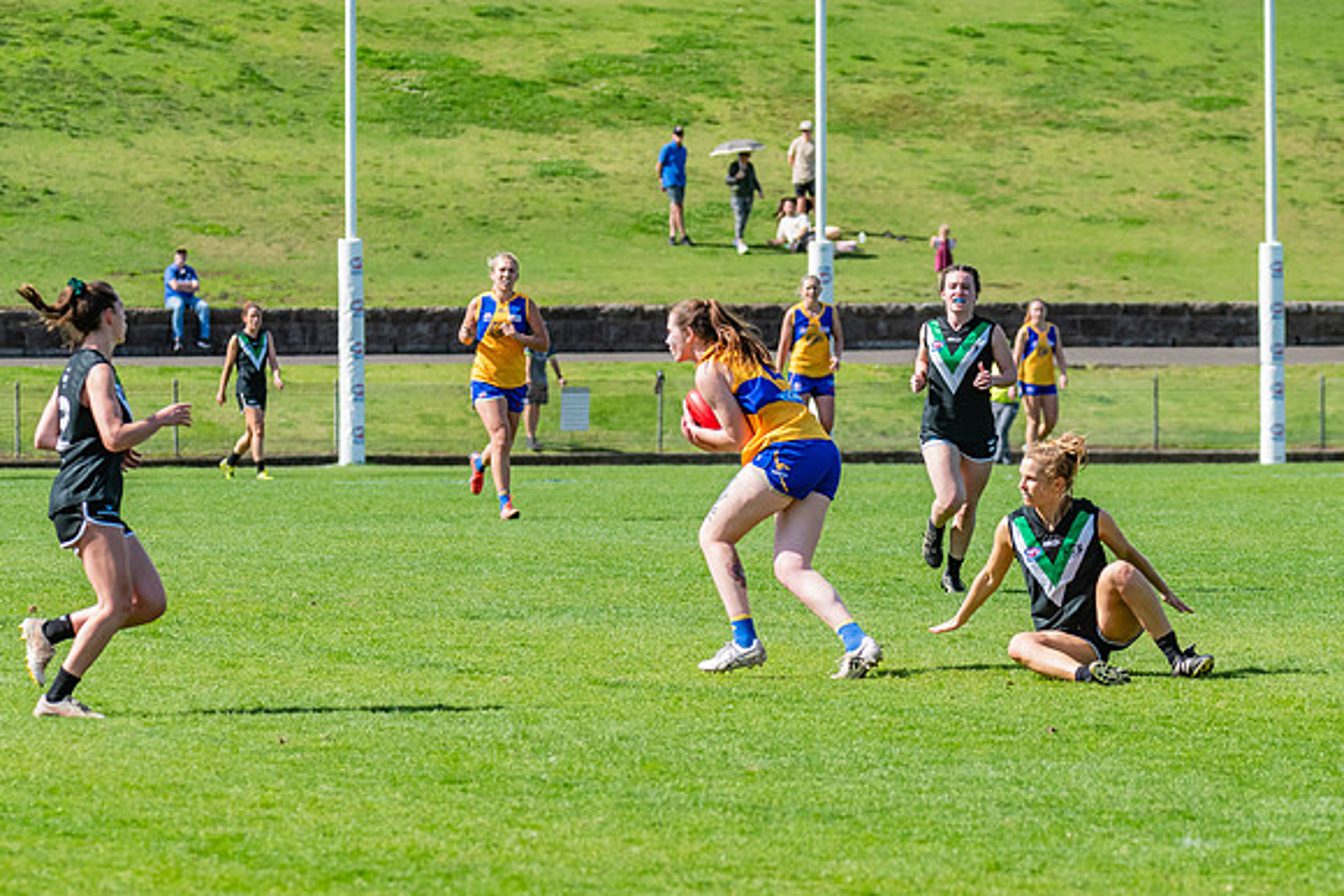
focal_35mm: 280
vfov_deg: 4.9
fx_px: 10474
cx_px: 961
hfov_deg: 7.3
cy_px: 295
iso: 800
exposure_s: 1/1600
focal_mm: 195
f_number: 8
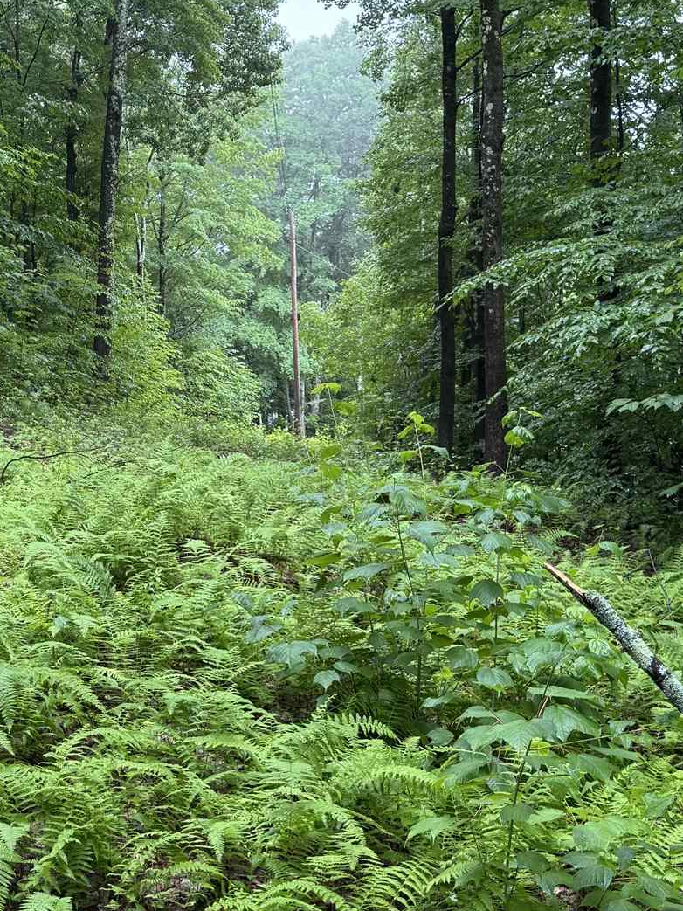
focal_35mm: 53
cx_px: 231
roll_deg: +1.0
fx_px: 1395
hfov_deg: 27.4
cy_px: 332
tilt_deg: -3.1
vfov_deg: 35.9
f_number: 1.78
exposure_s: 1/121
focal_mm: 6.76
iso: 100
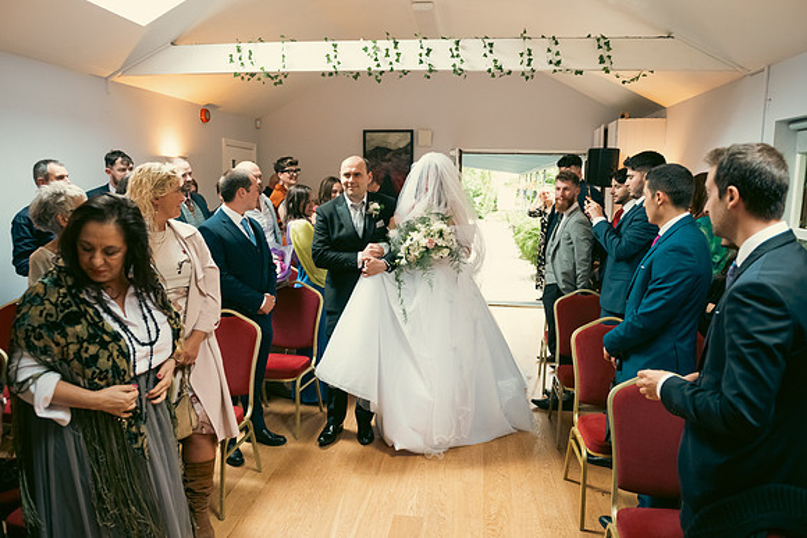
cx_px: 404
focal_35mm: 25
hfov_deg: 71.0
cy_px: 269
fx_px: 566
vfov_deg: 50.9
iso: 1000
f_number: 3.5
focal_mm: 24
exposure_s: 1/160
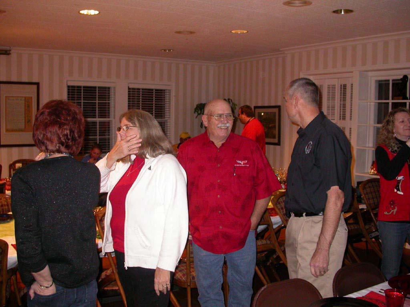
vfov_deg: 37.7
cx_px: 205
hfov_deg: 49.0
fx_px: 450
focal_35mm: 38
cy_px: 154
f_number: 2.6
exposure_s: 1/60
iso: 200
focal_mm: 7.85
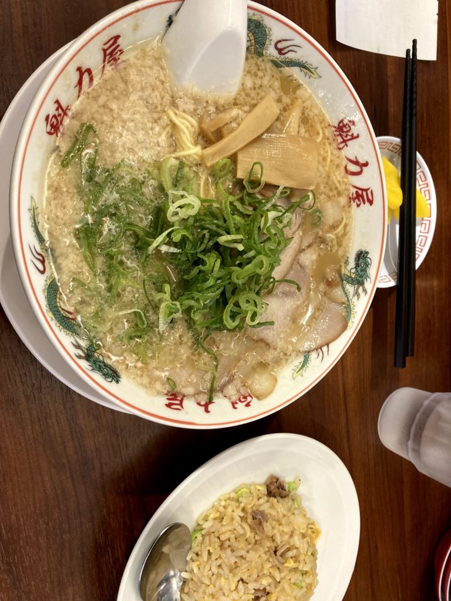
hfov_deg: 49.7
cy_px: 300
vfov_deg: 63.4
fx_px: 486
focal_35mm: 28
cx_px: 226
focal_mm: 3.99
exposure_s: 1/50
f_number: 1.8
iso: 160
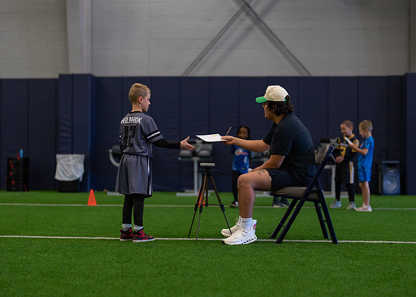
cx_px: 219
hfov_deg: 31.2
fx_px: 745
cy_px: 155
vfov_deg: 22.5
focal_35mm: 63
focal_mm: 50
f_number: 1.2
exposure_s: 1/1000
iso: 1000
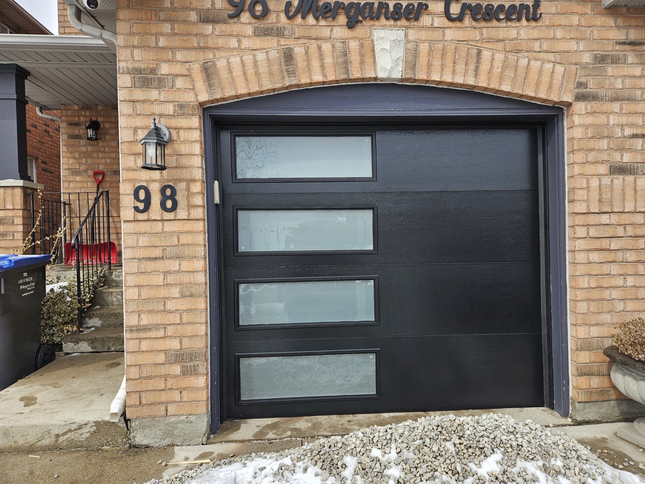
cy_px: 242
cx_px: 322
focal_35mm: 23
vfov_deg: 58.9
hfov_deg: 73.9
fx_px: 429
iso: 40
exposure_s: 1/1380
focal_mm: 5.4
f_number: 1.8
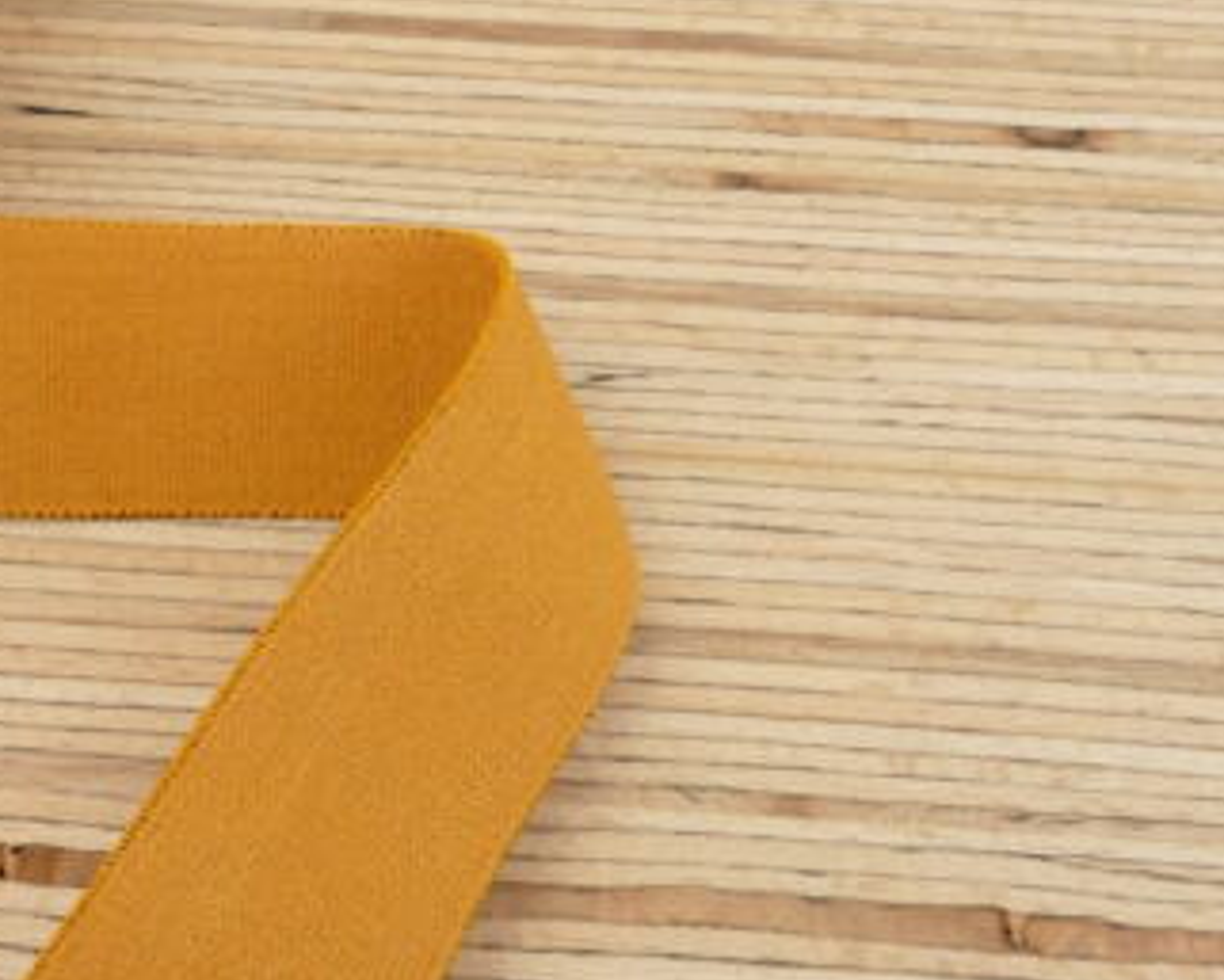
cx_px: 294
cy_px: 524
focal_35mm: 38
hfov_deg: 46.1
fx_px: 1377
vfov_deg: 39.2
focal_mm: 9.12
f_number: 8
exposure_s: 1/60
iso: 1250
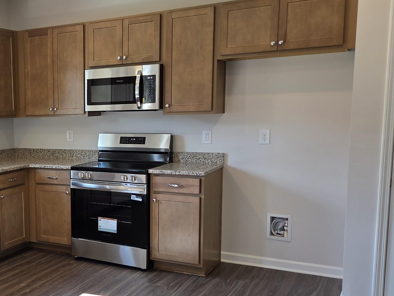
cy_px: 180
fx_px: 512
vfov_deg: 32.1
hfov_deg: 38.2
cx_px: 16
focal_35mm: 45
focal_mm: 5.4
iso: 50
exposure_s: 1/120
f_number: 1.8
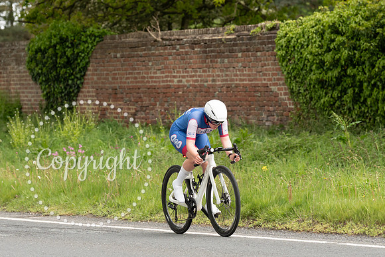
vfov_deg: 5.9
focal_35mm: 232
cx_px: 194
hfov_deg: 8.9
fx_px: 2482
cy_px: 109
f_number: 4.5
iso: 800
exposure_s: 1/1000
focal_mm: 138
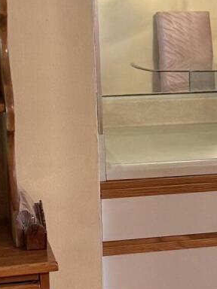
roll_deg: -0.6
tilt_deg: -8.9
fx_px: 1045
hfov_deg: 11.5
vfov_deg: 15.8
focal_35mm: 125
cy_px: 172
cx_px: 289
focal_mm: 6.76
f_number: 1.78
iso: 500
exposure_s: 1/60
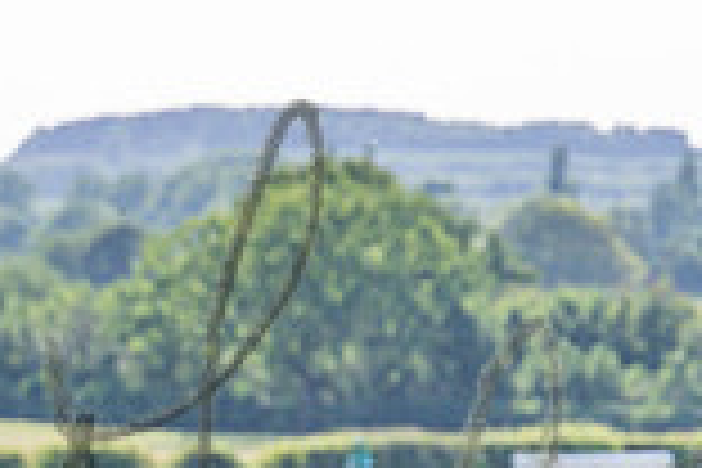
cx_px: 1141
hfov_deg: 4.5
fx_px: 8852
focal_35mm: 454
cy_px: 441
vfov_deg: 3.0
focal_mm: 70
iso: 320
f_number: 4
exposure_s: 1/1600
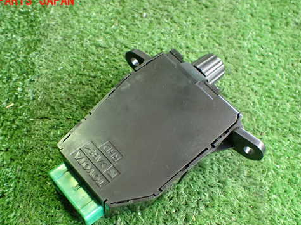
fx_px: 330
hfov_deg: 49.0
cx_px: 149
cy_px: 136
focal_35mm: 38
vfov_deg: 37.5
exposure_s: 1/40
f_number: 2.3
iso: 800
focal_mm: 5.4
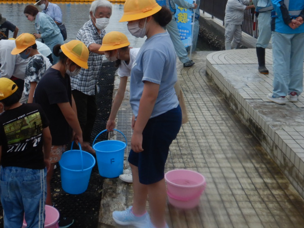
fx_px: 457
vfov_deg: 27.0
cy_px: 21
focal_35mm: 52
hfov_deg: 36.6
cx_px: 111
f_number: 4.1
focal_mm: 4.3
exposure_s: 1/800
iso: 125
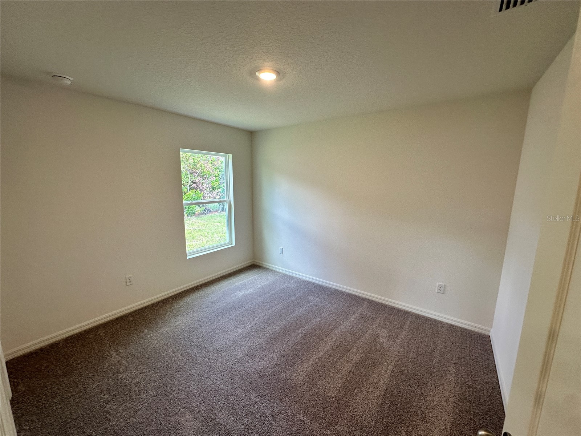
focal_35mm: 14
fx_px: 235
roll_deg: -0.5
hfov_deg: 102.1
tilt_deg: -8.3
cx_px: 290
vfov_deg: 85.7
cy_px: 218
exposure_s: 1/120
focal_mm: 2.22
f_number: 2.2
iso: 125
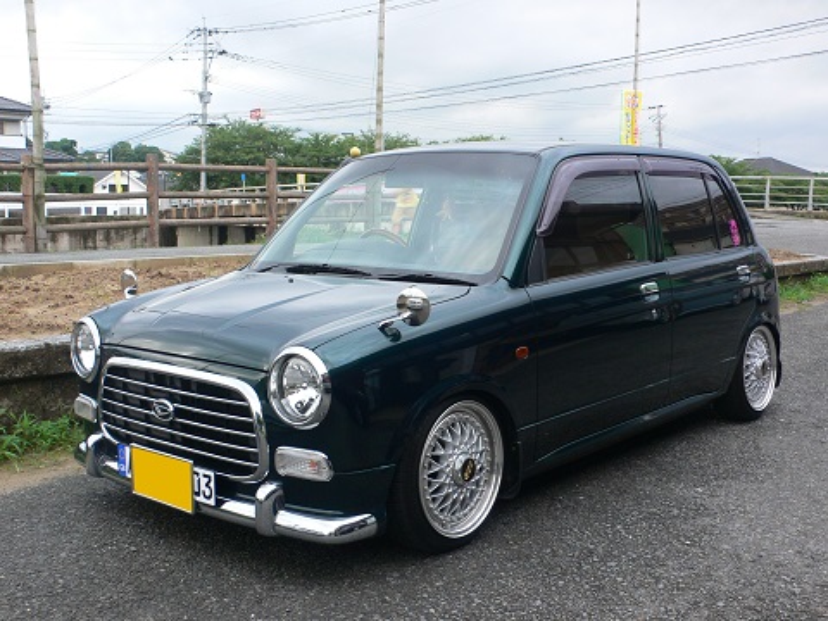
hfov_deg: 45.8
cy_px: 310
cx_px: 414
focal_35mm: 41
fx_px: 981
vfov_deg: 35.1
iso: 80
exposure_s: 1/60
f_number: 3.2
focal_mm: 7.5
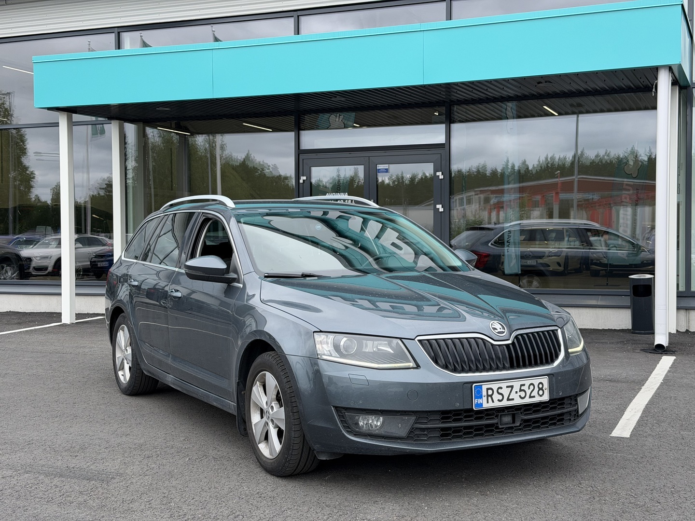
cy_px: 260
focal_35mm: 48
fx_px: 964
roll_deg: -0.4
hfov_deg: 39.7
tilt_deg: -1.7
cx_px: 348
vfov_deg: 30.3
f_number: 1.78
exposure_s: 1/975
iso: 64
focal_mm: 6.76
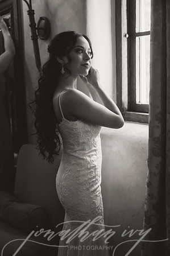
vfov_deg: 43.6
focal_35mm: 45
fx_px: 319
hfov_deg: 29.8
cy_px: 128
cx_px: 85
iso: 2500
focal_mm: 45
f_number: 2.8
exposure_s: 1/800
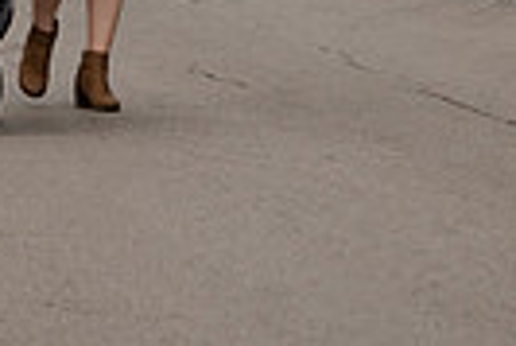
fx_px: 8466
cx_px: -47
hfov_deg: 3.5
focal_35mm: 590
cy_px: -294
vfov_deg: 2.3
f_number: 6.3
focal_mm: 135
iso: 160
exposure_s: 1/500
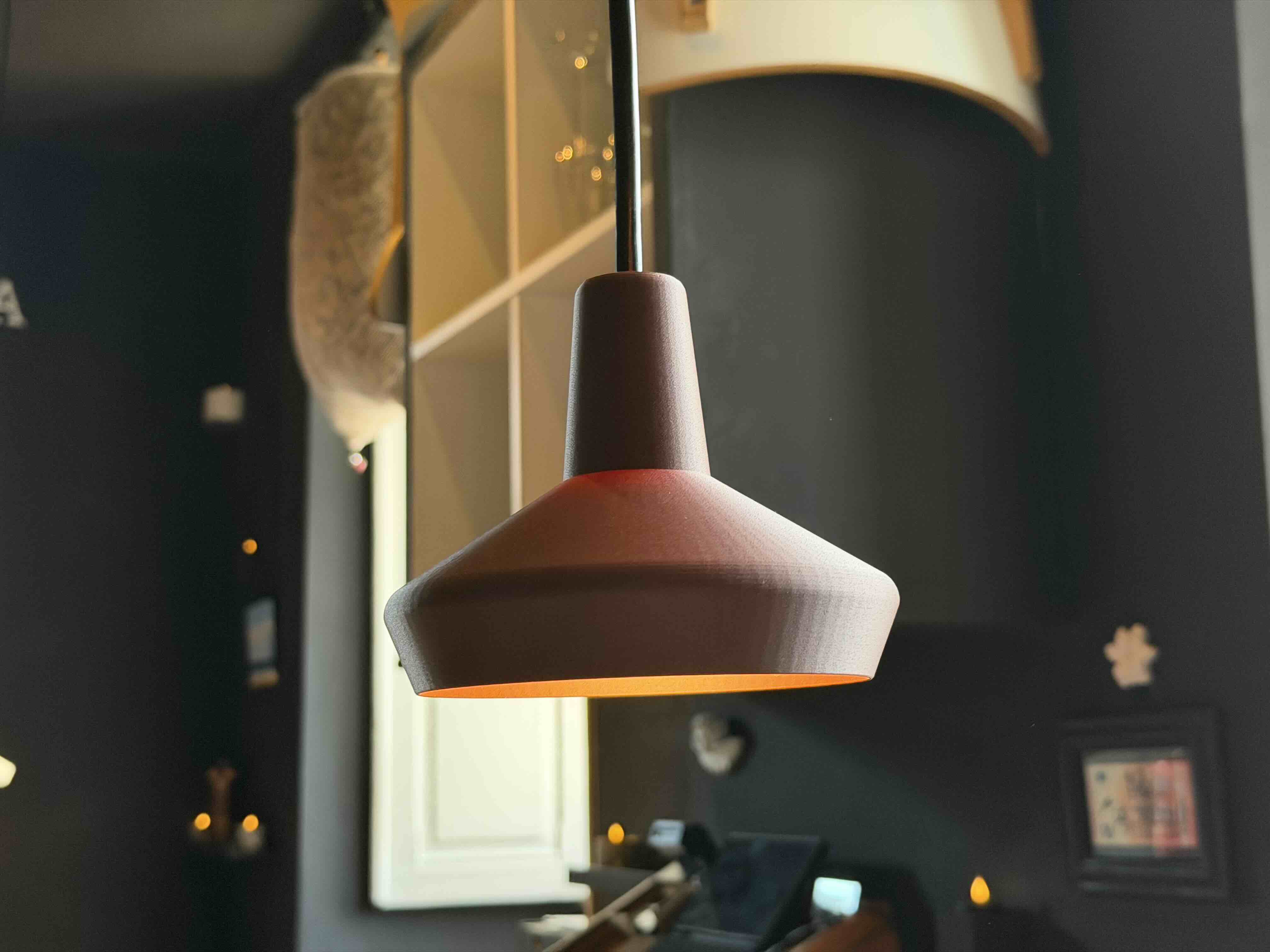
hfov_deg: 39.7
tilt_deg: +10.1
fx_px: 1761
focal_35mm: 48
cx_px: 635
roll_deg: +1.0
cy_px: 476
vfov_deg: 30.3
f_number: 1.78
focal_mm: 6.76
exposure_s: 1/33
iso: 200
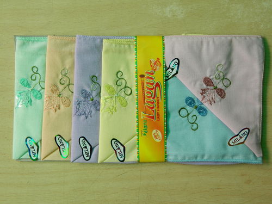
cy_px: 102
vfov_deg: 35.1
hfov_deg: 45.8
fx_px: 322
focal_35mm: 41
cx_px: 136
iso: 80
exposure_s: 1/60
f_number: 3.5
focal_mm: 7.3
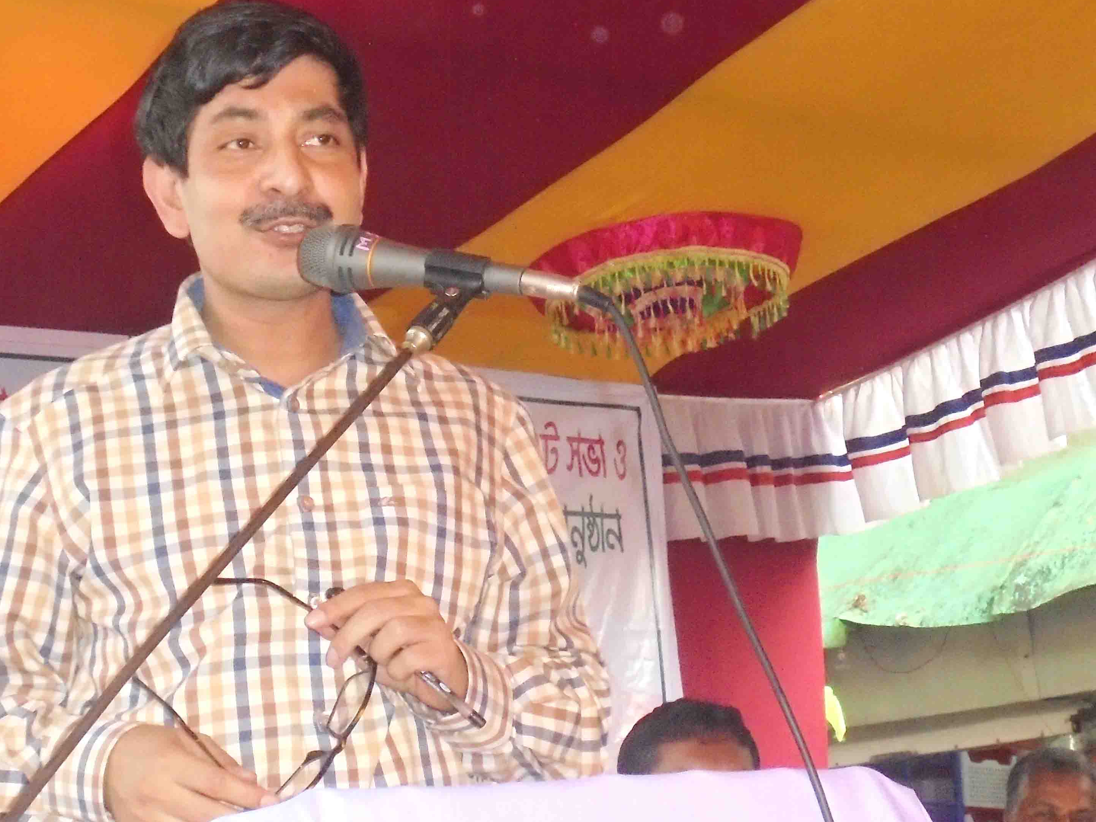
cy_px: 224
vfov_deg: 19.0
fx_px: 2438
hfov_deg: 25.3
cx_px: 523
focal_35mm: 77
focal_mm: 7.8
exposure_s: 1/50
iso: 400
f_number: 4.5
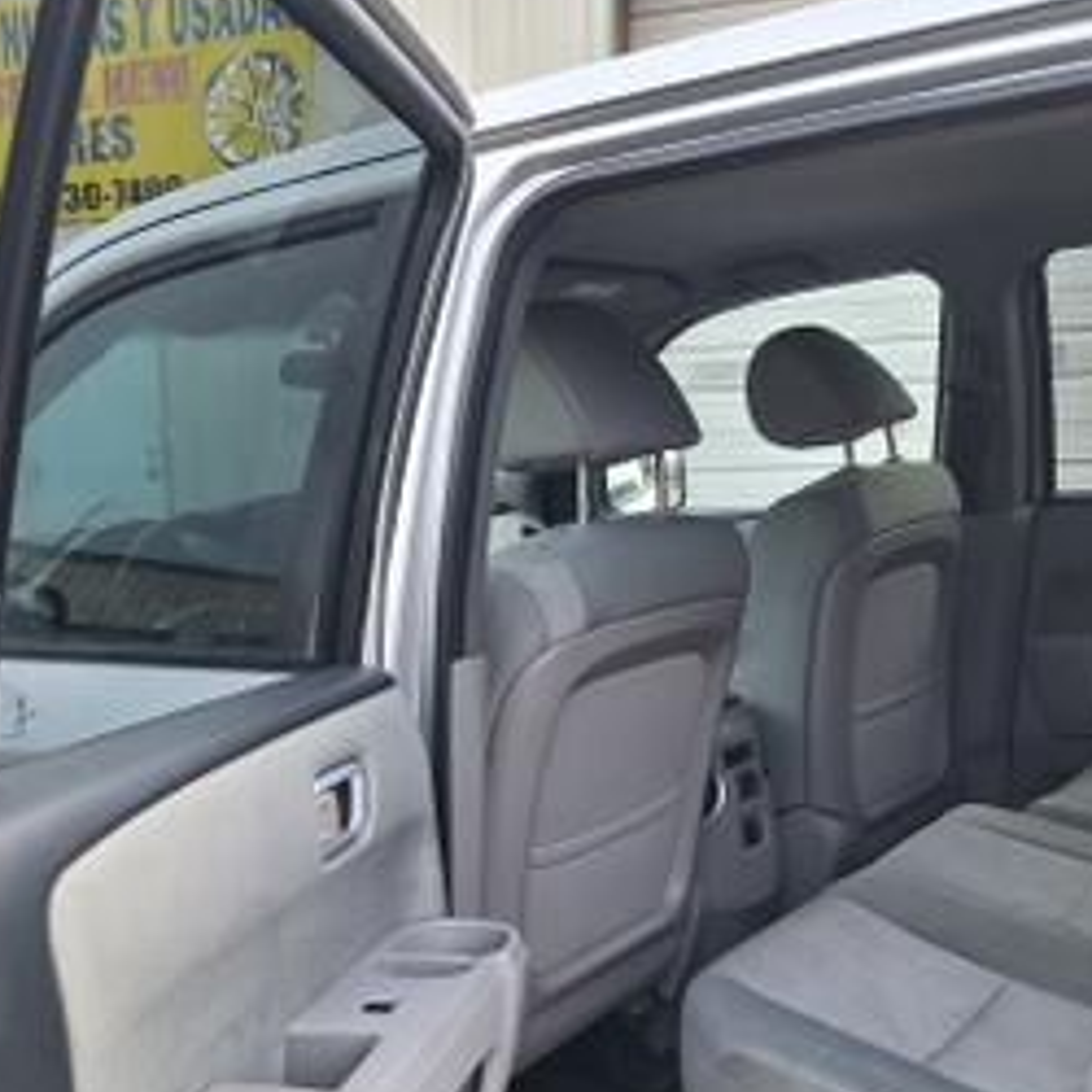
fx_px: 1463
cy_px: 686
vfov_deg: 40.6
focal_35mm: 41
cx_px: 472
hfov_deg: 40.8
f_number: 1.8
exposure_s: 1/337
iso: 40
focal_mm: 5.54
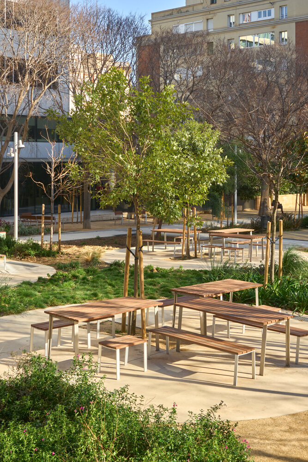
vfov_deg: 47.4
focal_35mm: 41
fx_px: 526
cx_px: 154
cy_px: 231
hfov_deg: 32.6
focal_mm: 41
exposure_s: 1/80
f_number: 16
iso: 200
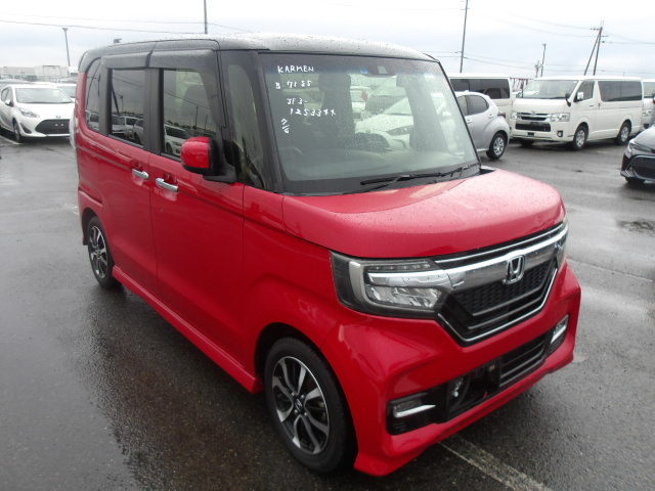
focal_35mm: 27
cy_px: 246
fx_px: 511
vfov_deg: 51.4
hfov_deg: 65.3
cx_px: 328
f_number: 3
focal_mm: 4.9
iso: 100
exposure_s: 1/304
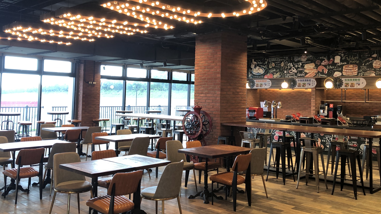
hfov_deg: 55.3
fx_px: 364
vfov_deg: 32.7
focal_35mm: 36
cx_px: 200
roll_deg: -0.8
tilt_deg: +2.4
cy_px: 83
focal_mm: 3.99
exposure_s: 1/24
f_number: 1.8
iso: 40
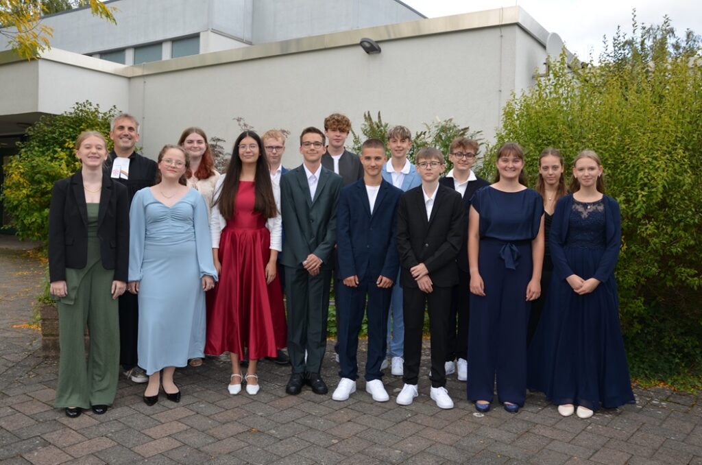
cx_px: 351
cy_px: 232
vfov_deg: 39.8
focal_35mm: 33
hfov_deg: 57.3
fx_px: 642
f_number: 6.3
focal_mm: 22
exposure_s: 1/160
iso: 100
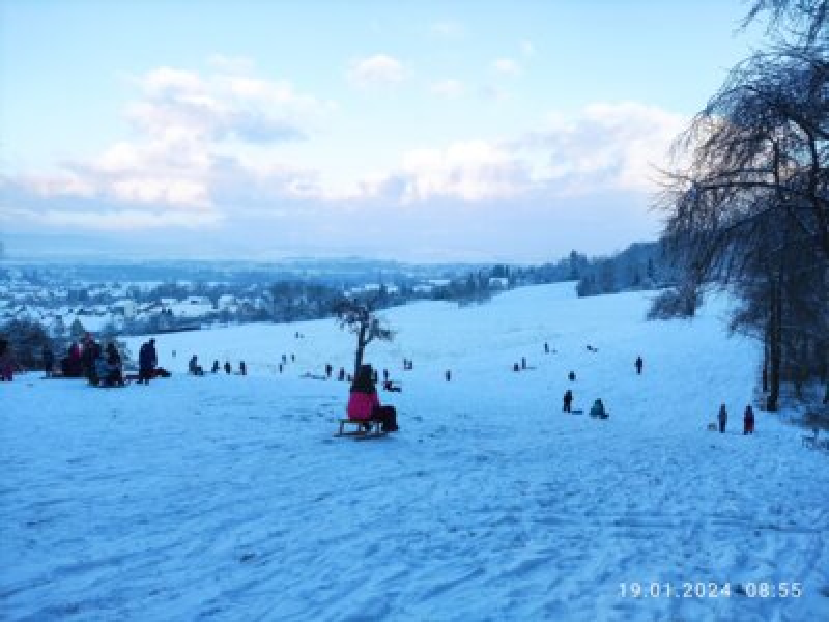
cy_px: 311
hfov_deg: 69.4
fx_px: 599
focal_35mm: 25
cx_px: 414
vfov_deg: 54.9
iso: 100
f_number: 1.89
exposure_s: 1/215
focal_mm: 5.43
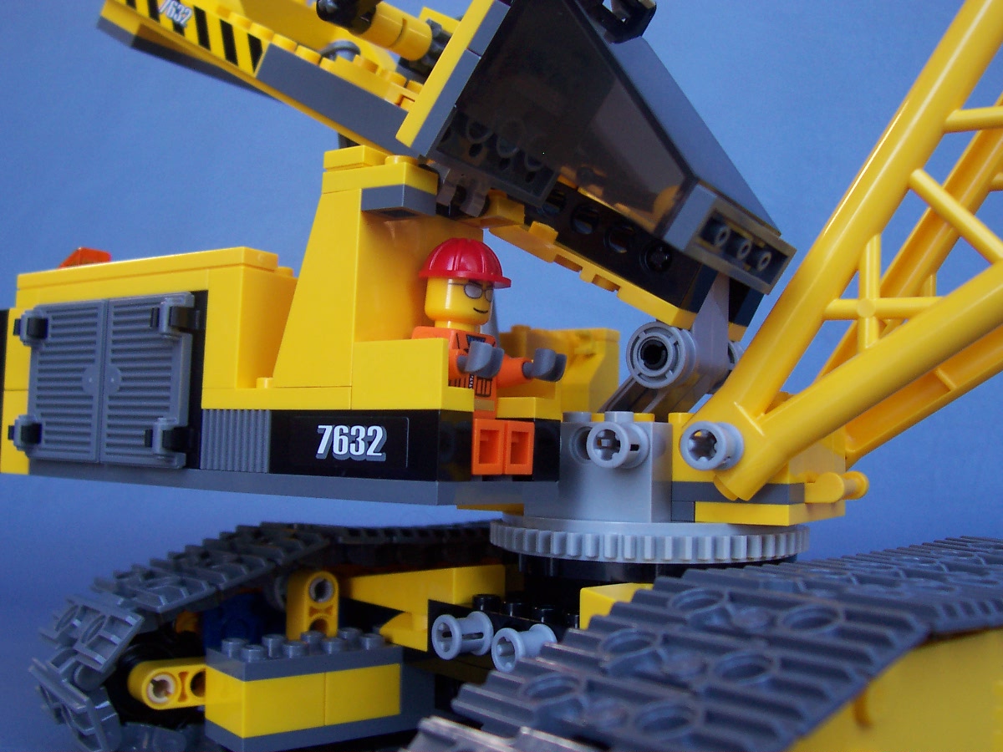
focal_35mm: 37
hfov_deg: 50.1
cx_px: 502
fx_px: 1072
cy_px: 376
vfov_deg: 38.7
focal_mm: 5.6
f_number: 2.8
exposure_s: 1/60
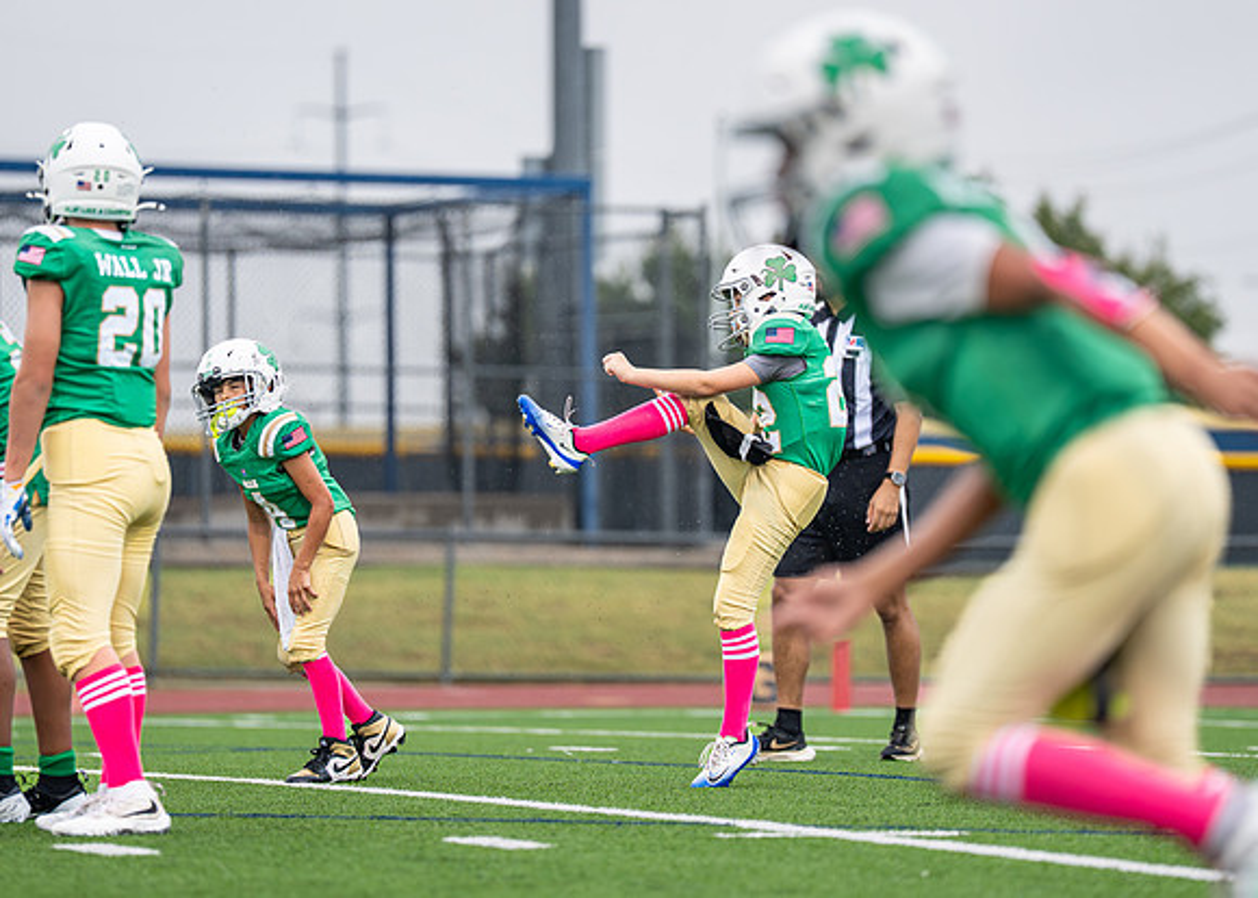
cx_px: 695
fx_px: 9175
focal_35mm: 257
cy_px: 399
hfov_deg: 7.8
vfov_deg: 5.6
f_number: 2.8
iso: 400
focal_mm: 200
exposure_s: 1/1000
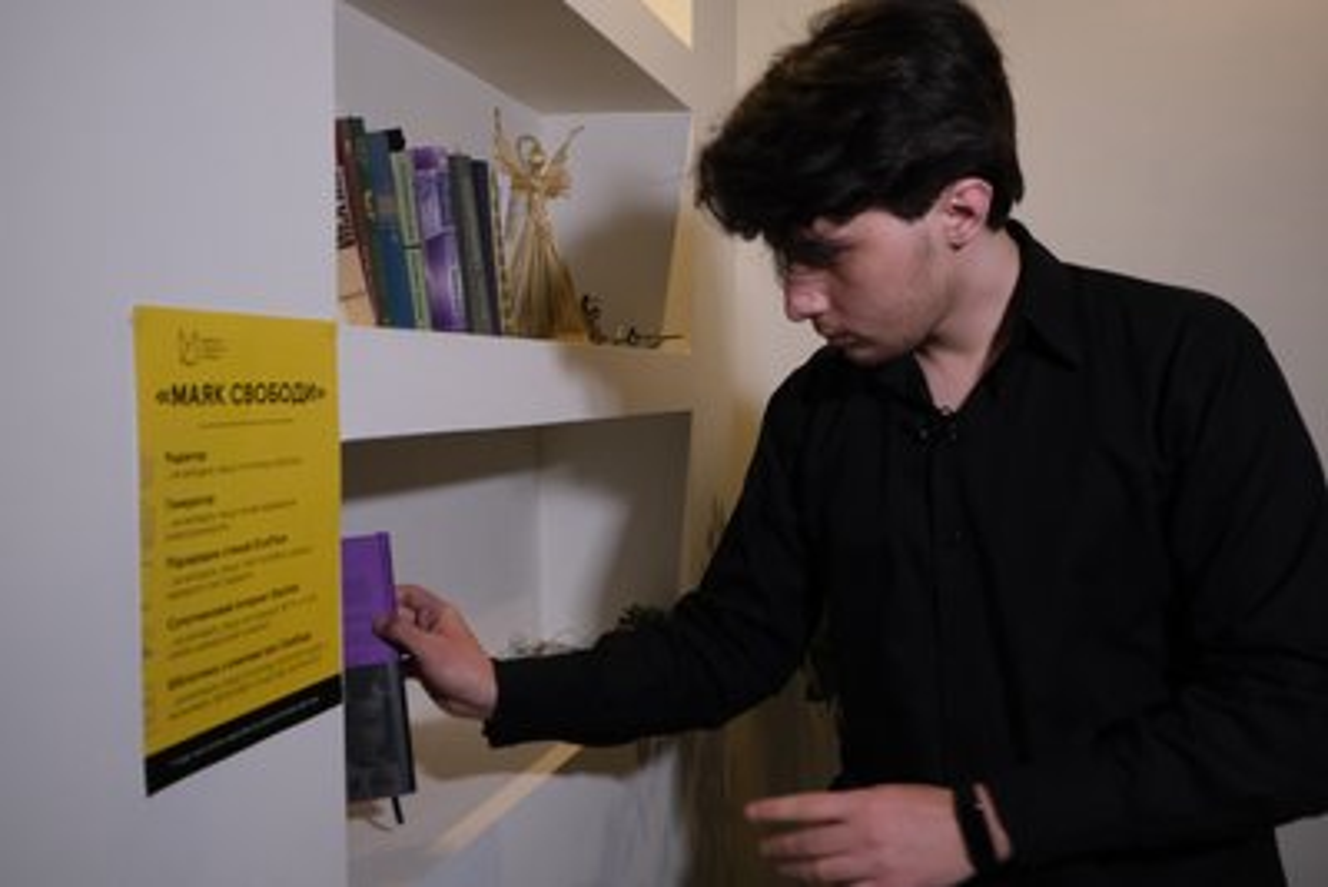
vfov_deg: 45.0
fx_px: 1070
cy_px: 444
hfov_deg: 63.6
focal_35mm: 29
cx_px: 664
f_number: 4
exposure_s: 1/180
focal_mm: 19.6
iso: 3200
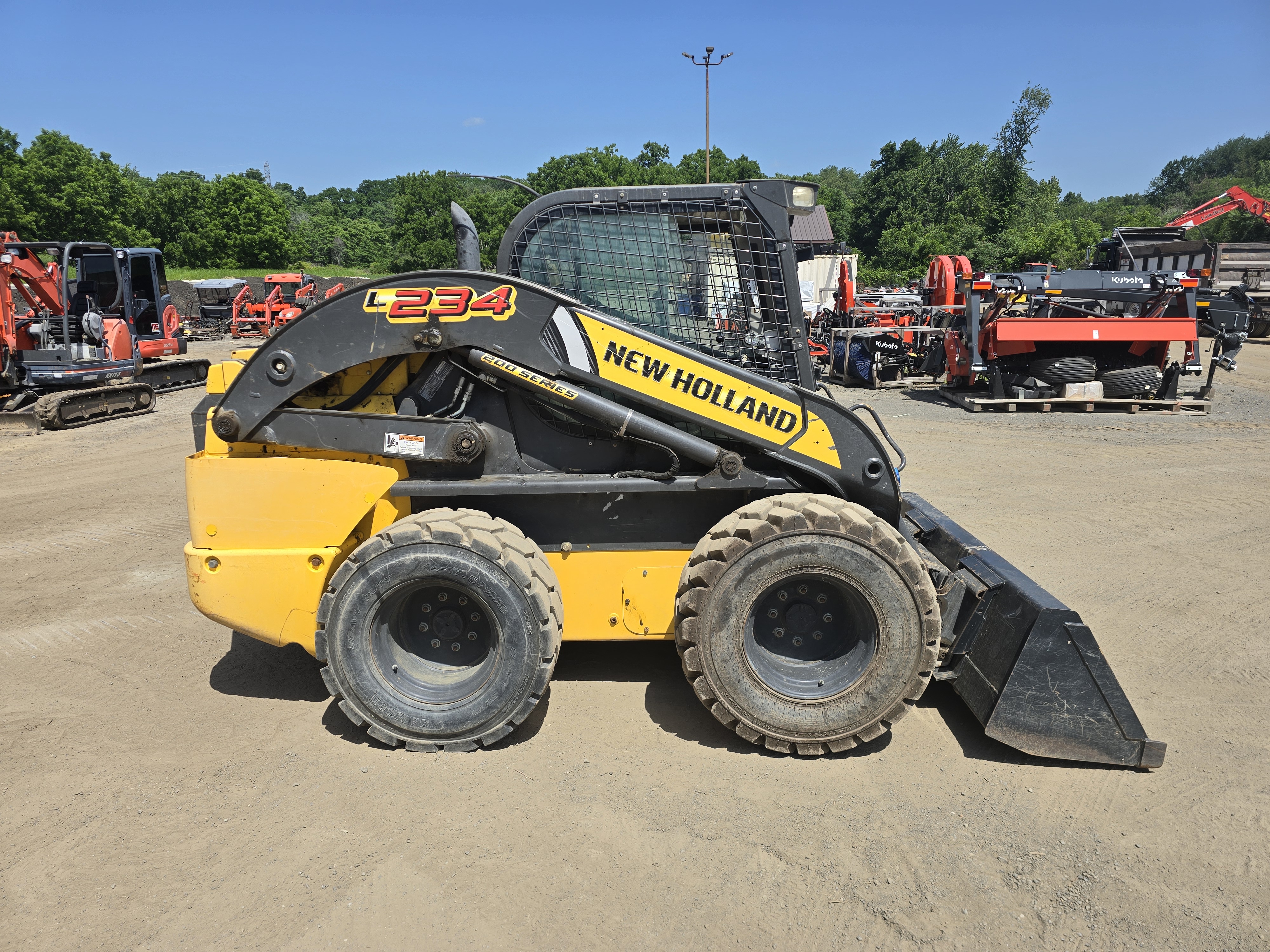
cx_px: 635
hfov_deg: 73.9
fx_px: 844
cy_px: 476
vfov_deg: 58.9
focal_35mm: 23
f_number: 1.7
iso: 12
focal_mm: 6.3
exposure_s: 1/892
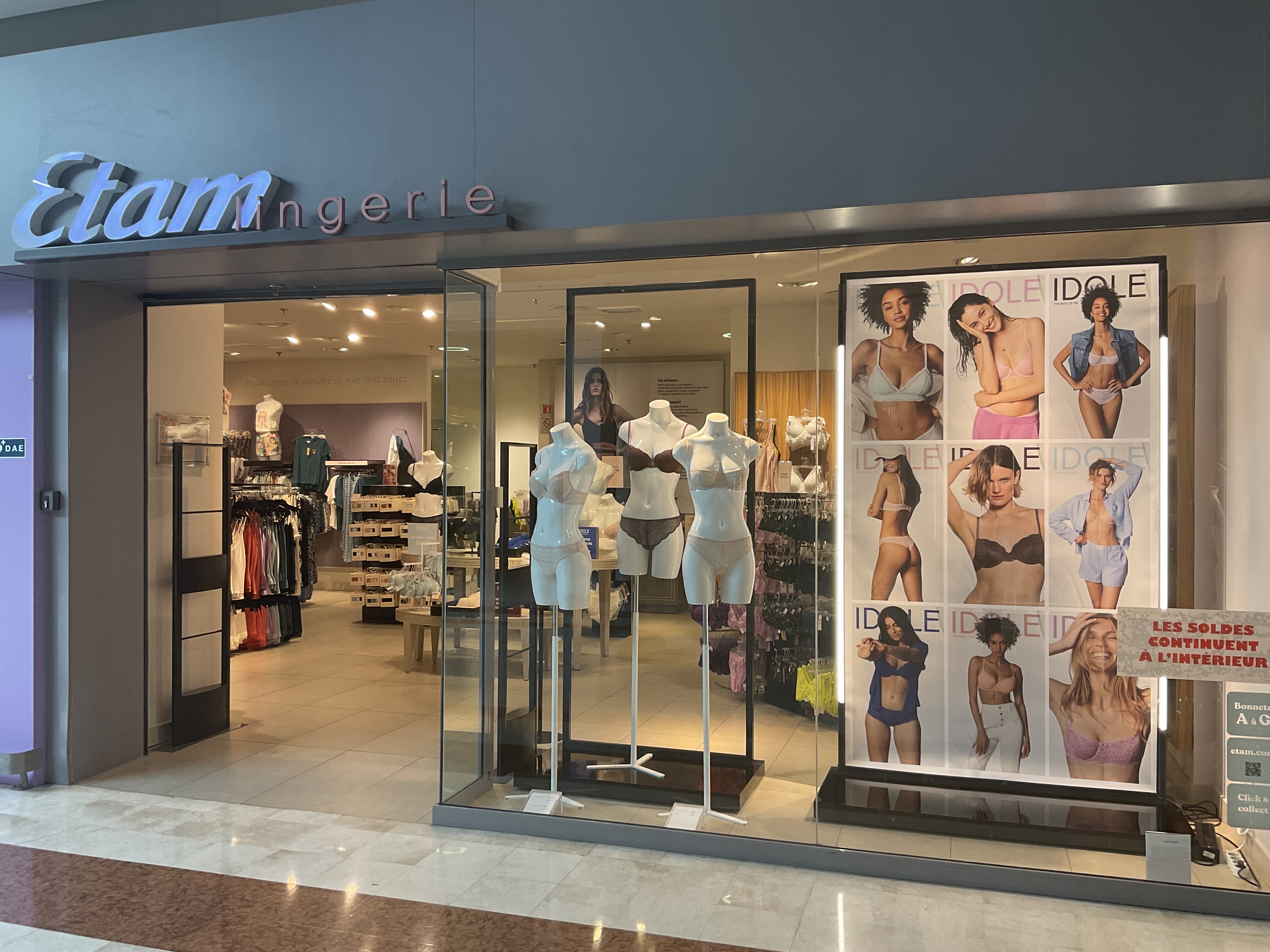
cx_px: 635
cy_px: 476
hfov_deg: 61.7
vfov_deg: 48.2
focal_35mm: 29
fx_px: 1064
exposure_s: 1/120
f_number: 1.8
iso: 40
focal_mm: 3
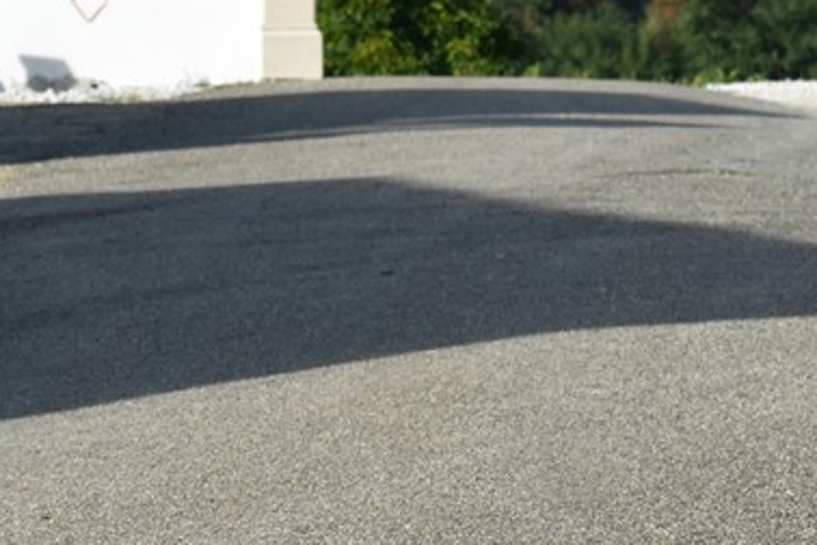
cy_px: 6
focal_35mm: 333
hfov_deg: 6.2
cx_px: 921
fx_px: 7557
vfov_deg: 4.1
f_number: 8
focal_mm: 70
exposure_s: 1/320
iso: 100
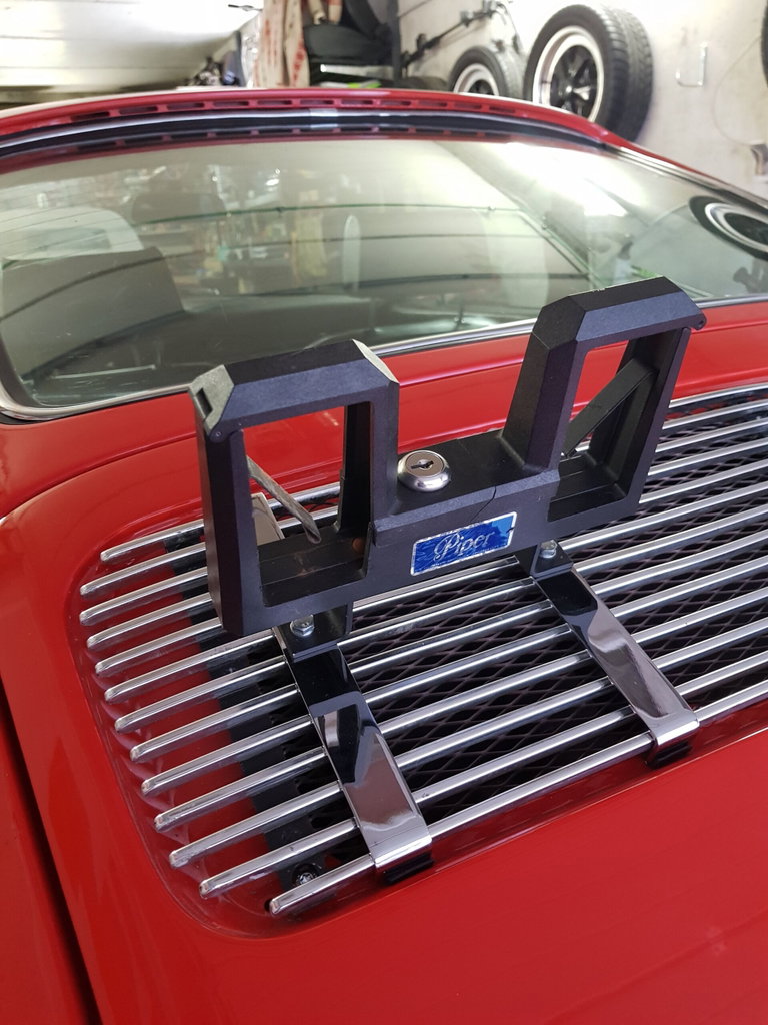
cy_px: 512
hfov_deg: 53.1
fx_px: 769
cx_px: 384
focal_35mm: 26
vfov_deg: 67.3
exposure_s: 1/14
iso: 250
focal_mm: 4.2
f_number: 1.7
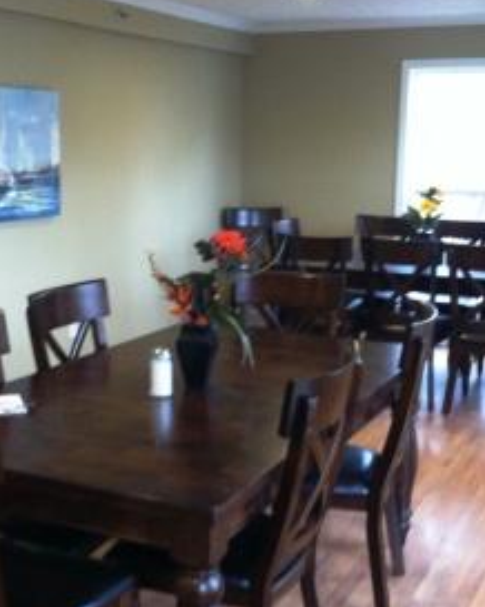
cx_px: 209
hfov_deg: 27.1
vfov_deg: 33.6
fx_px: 1006
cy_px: 324
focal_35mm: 56
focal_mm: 3.85
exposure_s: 1/15
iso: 160
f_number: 2.8
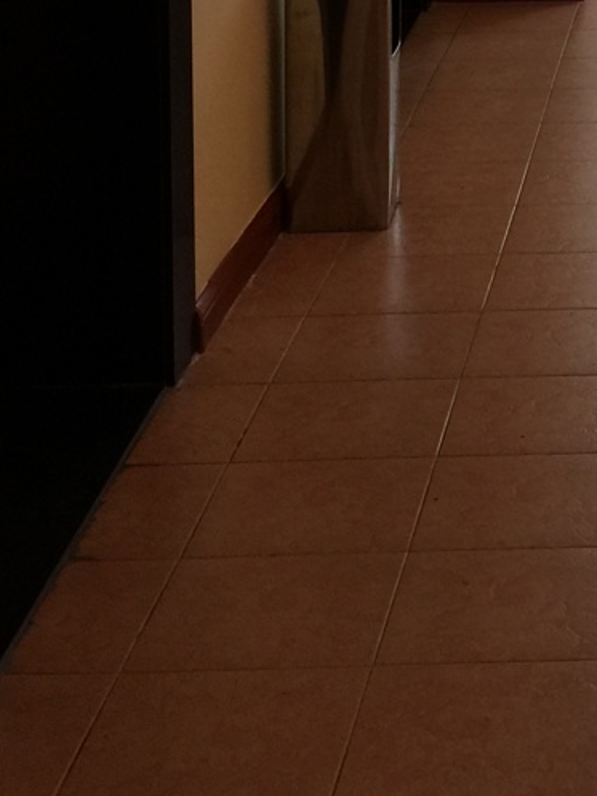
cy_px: -291
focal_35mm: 97
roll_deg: -0.3
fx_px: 2230
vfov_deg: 18.5
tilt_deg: -4.6
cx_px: 939
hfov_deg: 14.1
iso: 40
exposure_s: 1/33
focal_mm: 4.15
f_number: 2.2
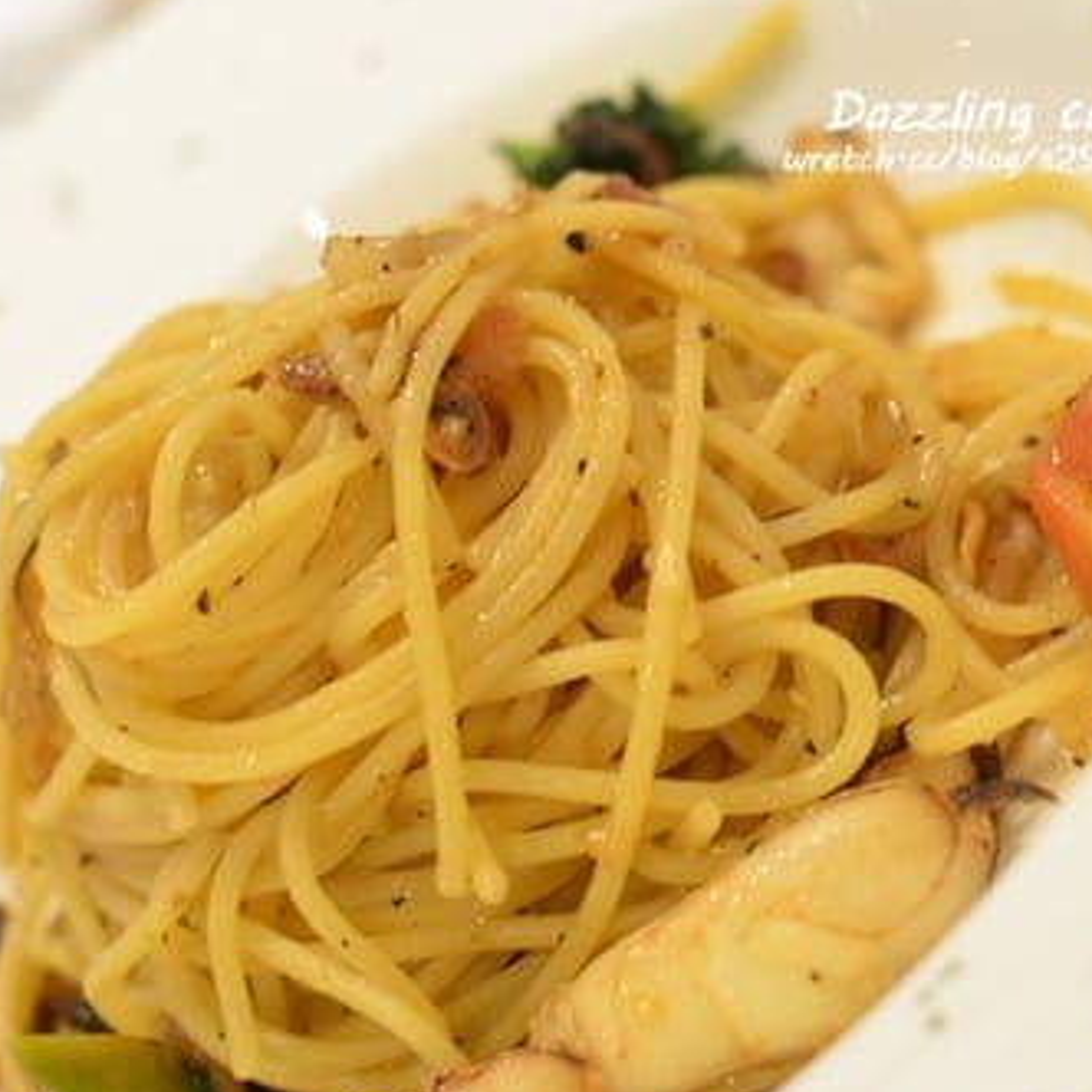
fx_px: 3063
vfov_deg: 20.2
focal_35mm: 86
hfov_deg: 20.2
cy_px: 507
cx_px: 613
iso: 1600
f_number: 3.5
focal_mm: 35
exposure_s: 1/30
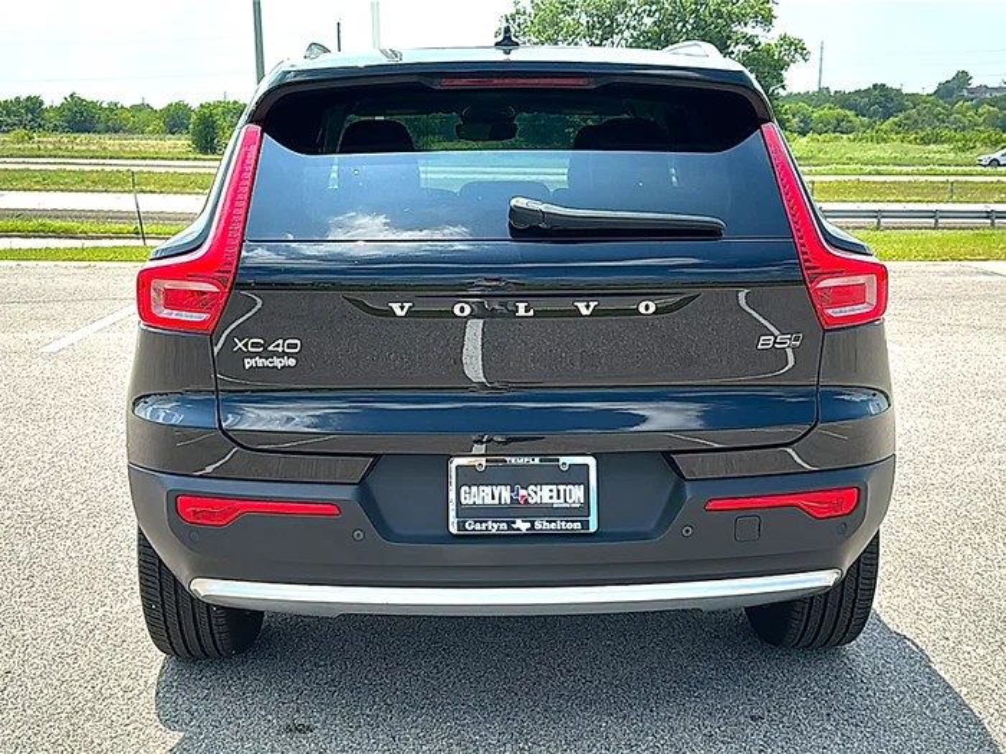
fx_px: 1046
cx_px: 503
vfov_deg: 39.7
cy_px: 377
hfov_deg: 51.4
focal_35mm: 36
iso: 80
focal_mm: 6.86
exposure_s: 1/4049
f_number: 1.78
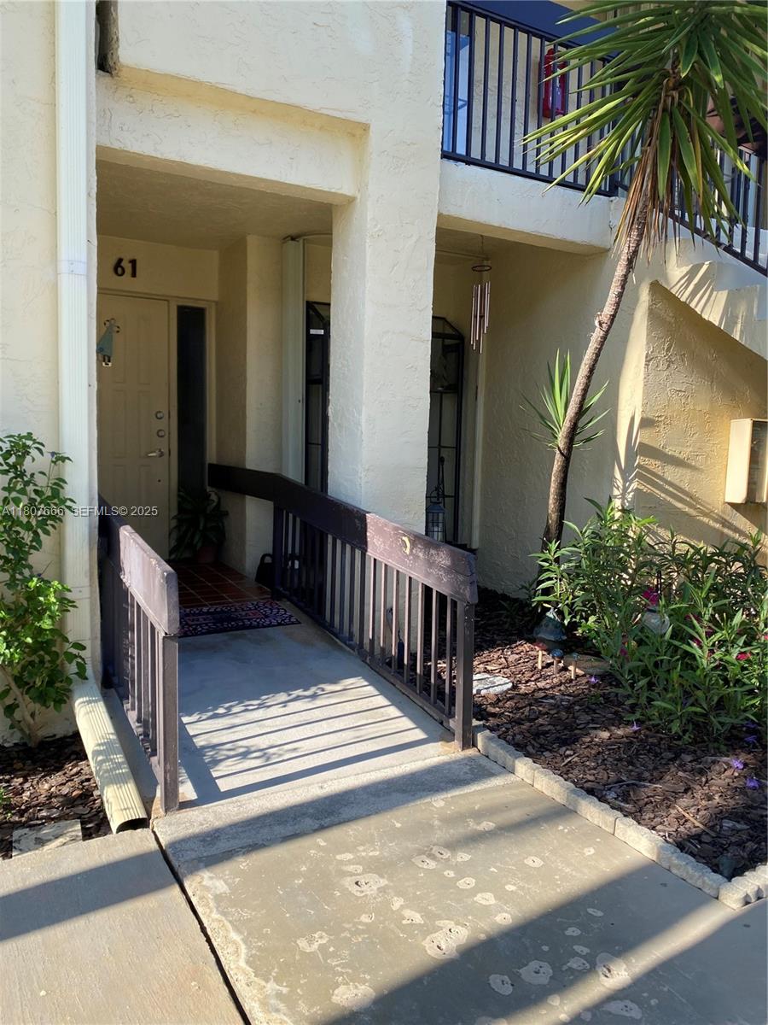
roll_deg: -2.1
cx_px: 384
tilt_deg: -6.8
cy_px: 512
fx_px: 769
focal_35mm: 26
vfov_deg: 67.3
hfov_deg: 53.1
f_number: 1.8
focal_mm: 4.25
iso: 32
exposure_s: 1/822
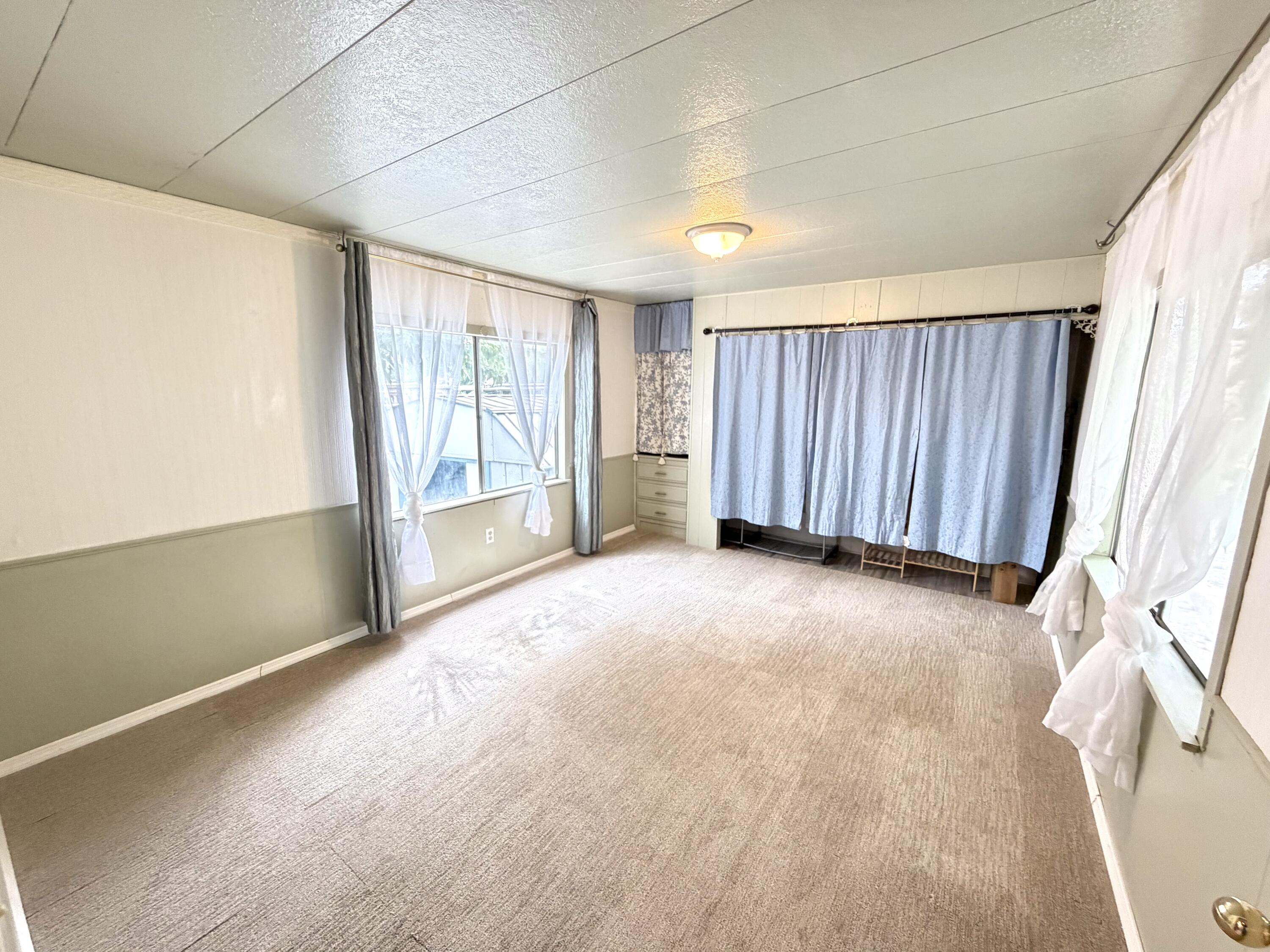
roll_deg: +0.2
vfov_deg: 85.7
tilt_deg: -10.1
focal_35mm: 14
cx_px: 635
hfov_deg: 102.1
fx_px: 514
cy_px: 476
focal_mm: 2.22
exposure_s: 1/60
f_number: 2.2
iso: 400
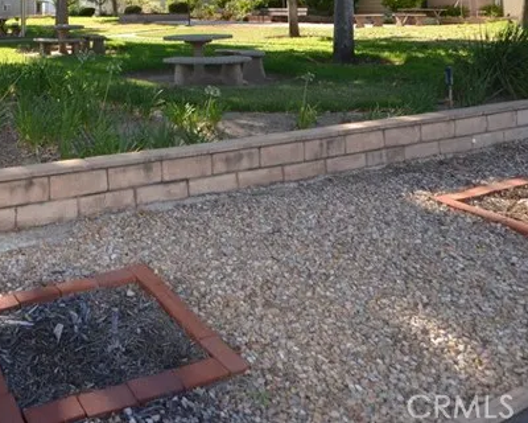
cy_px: -22
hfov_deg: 45.5
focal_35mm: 36
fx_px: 563
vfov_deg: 36.1
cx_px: 53
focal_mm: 10
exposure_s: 1/250
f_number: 4
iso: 110
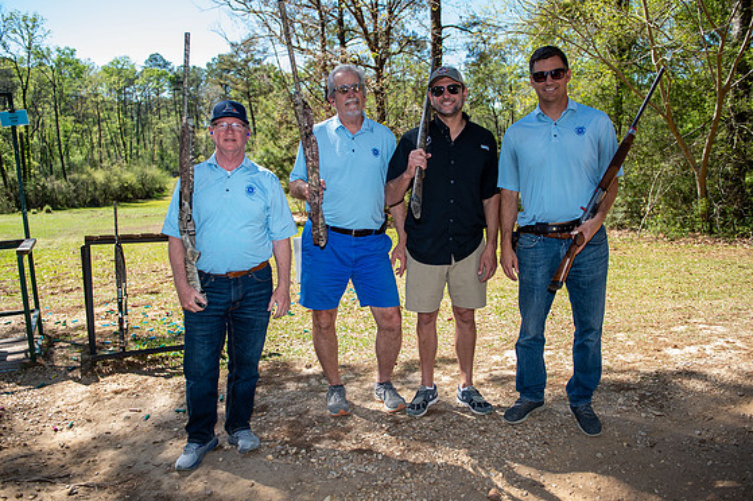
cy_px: 252
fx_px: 585
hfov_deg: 65.5
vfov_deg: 46.3
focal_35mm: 28
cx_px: 389
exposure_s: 1/200
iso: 50
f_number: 3.5
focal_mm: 27
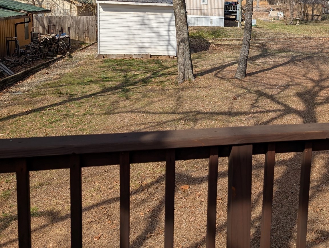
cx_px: 255
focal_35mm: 40
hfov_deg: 44.8
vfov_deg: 35.1
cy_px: 57
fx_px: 381
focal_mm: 6.9
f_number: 1.68
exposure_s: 1/1621
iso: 21
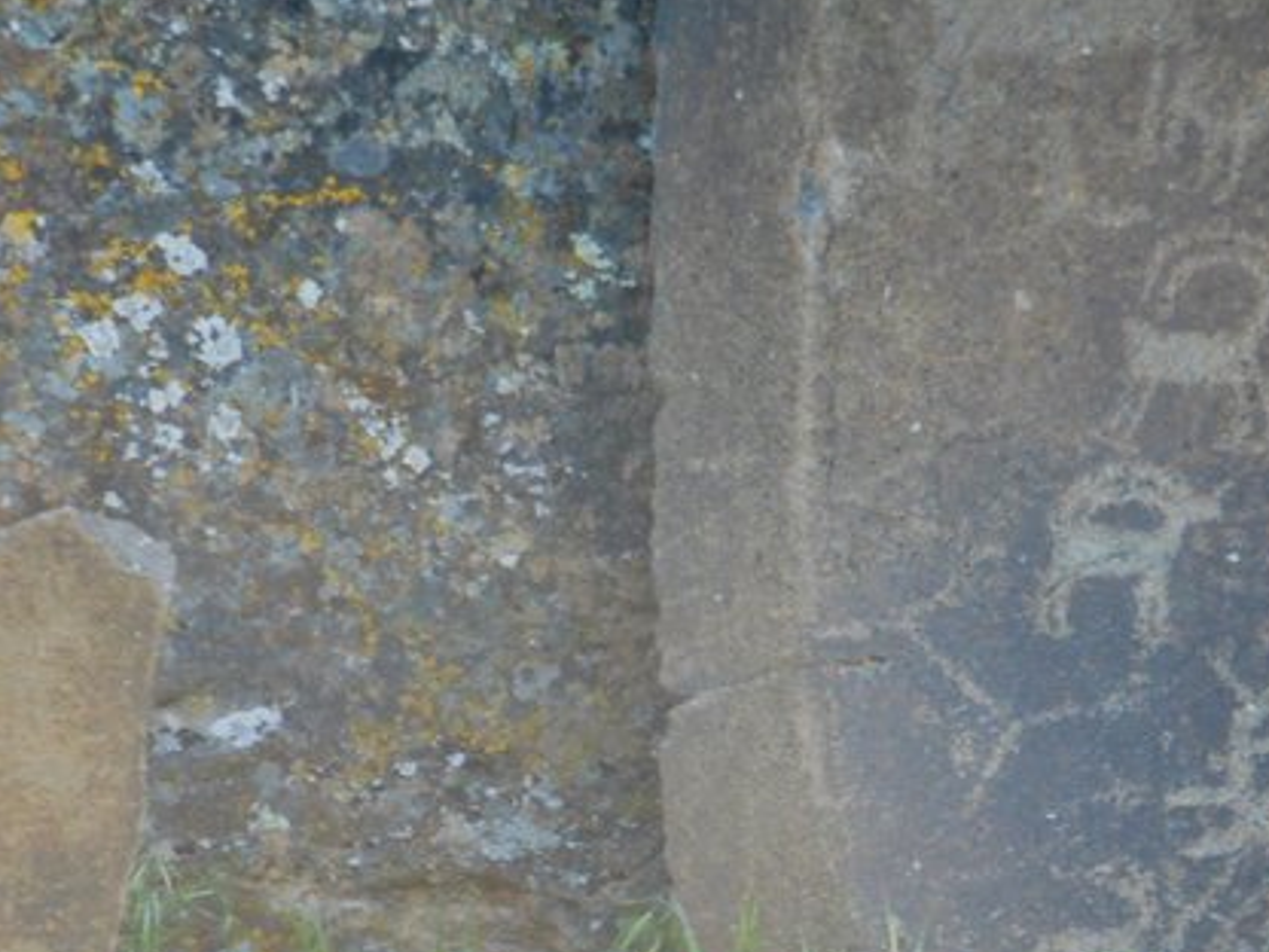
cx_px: 833
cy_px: 758
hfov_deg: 3.7
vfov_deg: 2.7
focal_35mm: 541
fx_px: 19833
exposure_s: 1/40
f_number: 5.8
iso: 80
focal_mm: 45
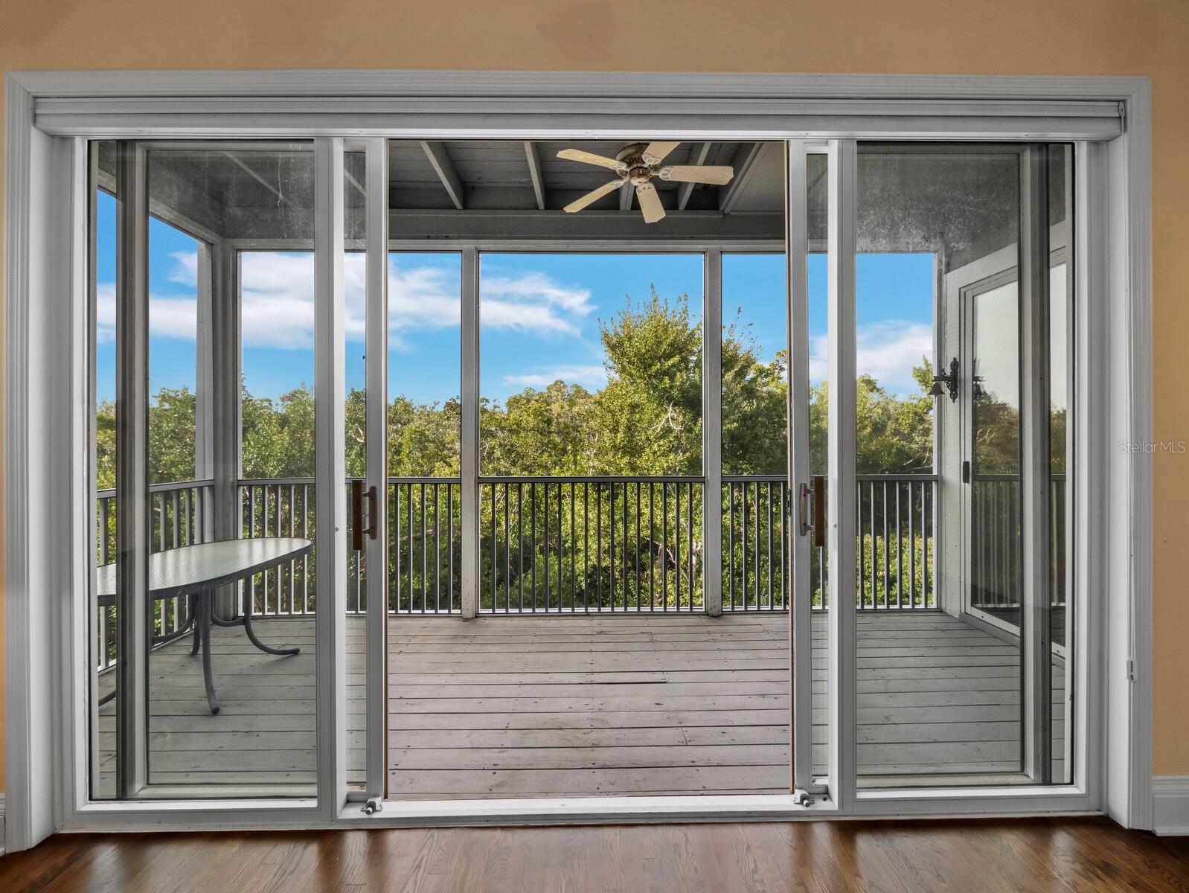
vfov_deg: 85.7
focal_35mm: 14
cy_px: 446
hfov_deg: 102.0
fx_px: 481
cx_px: 594
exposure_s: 1/15
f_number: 11
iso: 320
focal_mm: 7
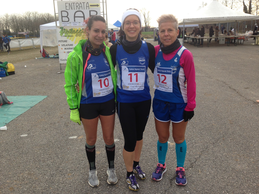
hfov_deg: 55.4
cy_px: 97
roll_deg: +2.3
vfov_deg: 42.9
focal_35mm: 33
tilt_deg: -17.2
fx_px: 247
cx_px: 130
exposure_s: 1/507
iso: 50
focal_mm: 4.12
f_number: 2.4
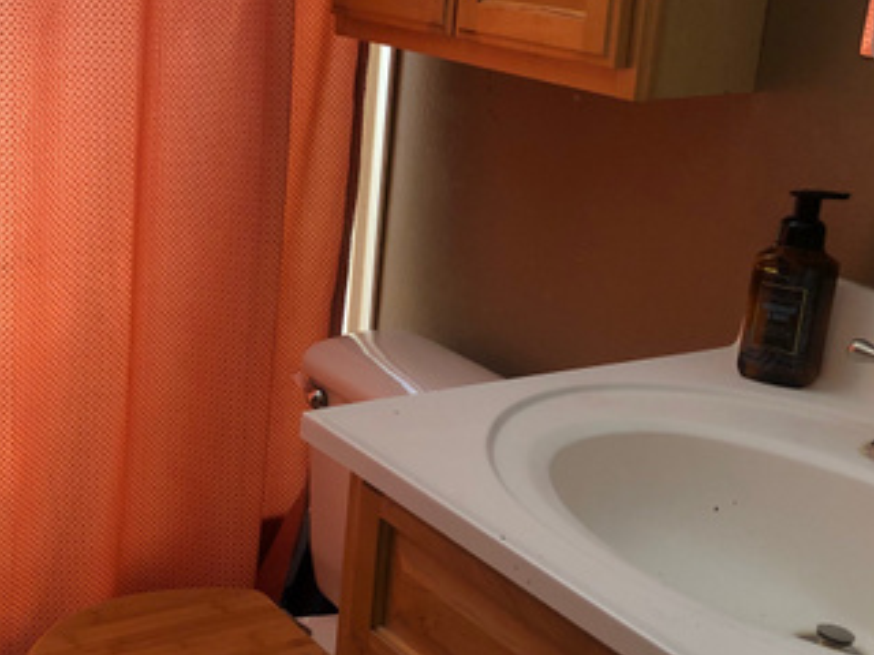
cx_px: 178
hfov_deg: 33.4
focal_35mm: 56
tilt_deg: -18.3
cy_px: 330
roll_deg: -1.0
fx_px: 1414
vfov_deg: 26.1
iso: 40
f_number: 1.8
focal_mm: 3.99
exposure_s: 1/22
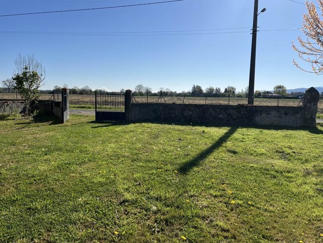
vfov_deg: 51.4
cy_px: 117
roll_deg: -0.4
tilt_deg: -5.3
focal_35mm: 27
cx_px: 159
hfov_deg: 65.3
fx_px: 252
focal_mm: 5.1
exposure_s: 1/6494
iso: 50
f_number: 1.6
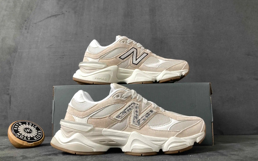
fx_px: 211
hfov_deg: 62.9
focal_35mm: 30
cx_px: 129
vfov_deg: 41.7
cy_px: 94
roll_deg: -0.2
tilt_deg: +8.1
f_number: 1.8
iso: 160
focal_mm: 3.99
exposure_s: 1/60
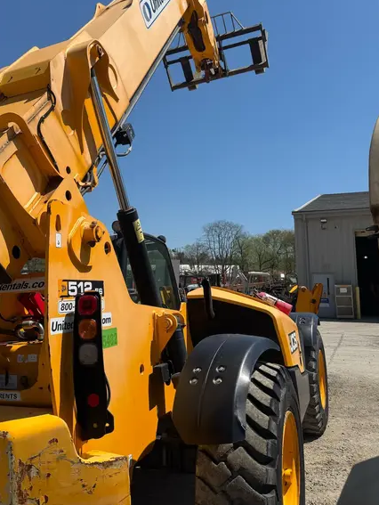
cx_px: 137
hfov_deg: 45.0
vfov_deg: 58.1
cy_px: 218
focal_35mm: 31
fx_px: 452
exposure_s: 1/6410
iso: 80
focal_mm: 6.76
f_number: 1.78
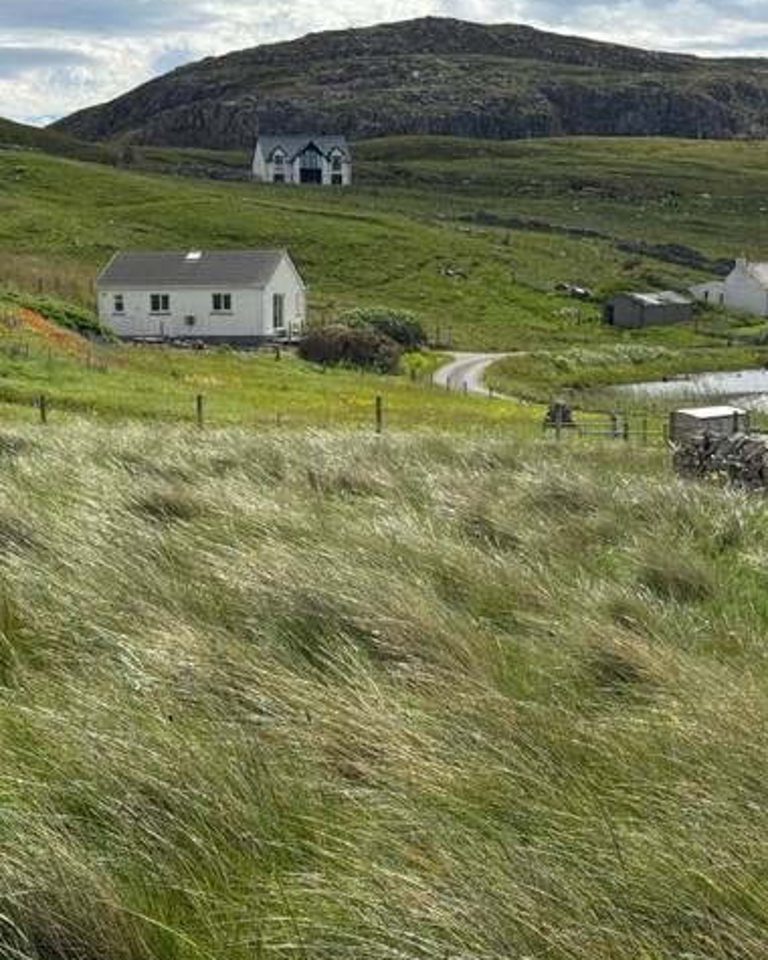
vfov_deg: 26.8
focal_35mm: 71
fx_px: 2017
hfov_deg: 21.5
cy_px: 499
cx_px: 307
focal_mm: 6.76
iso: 64
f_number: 1.78
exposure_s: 1/6410
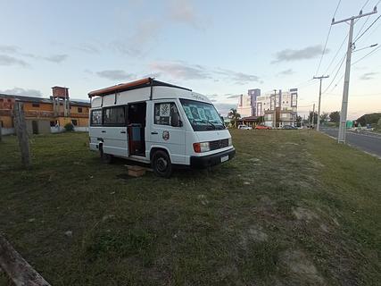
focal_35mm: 15
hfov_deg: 98.2
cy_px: 143
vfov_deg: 81.7
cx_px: 190
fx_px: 165
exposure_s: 1/120
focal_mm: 1.65
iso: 153
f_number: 2.2
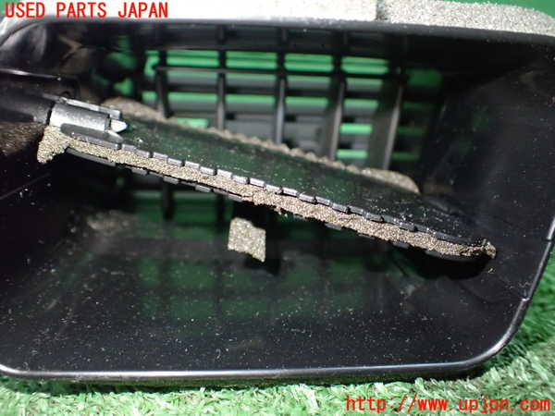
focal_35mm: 30
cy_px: 208
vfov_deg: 46.8
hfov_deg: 60.0
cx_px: 278
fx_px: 481
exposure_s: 1/30
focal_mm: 5.4
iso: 1000
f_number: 2.3
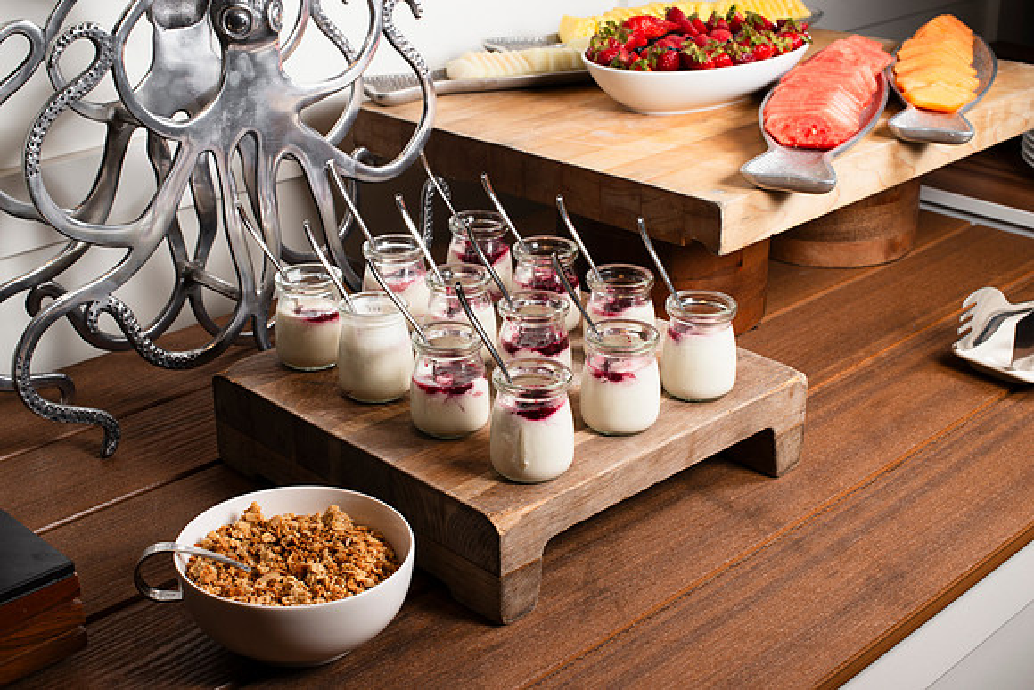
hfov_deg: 39.6
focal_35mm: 50
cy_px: 345
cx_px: 517
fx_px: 1436
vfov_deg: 27.0
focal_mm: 50
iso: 250
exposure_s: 1/60
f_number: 10
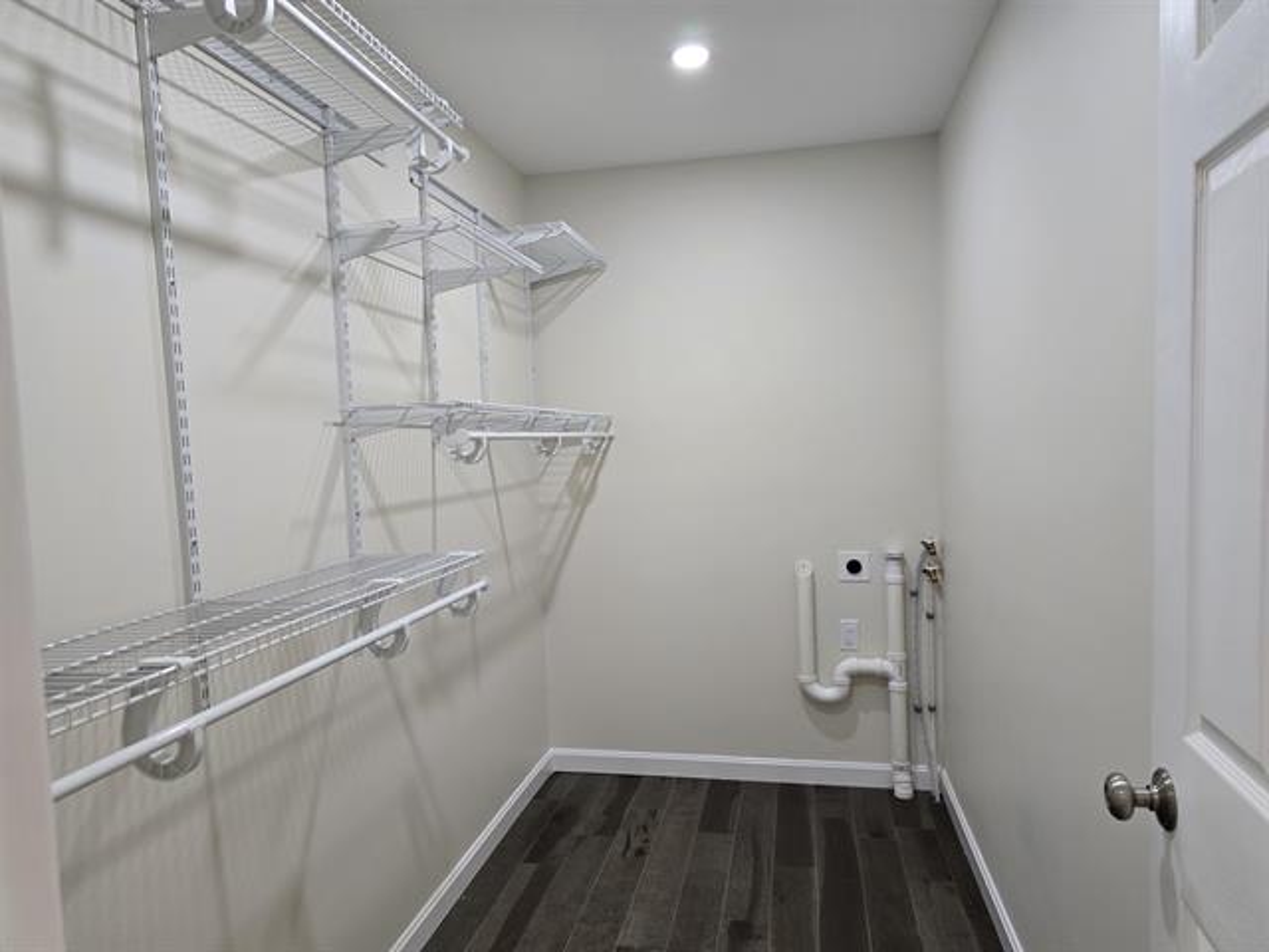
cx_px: 634
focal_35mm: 23
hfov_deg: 73.9
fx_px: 843
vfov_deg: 58.9
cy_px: 476
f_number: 1.7
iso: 400
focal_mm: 6.3
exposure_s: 1/120
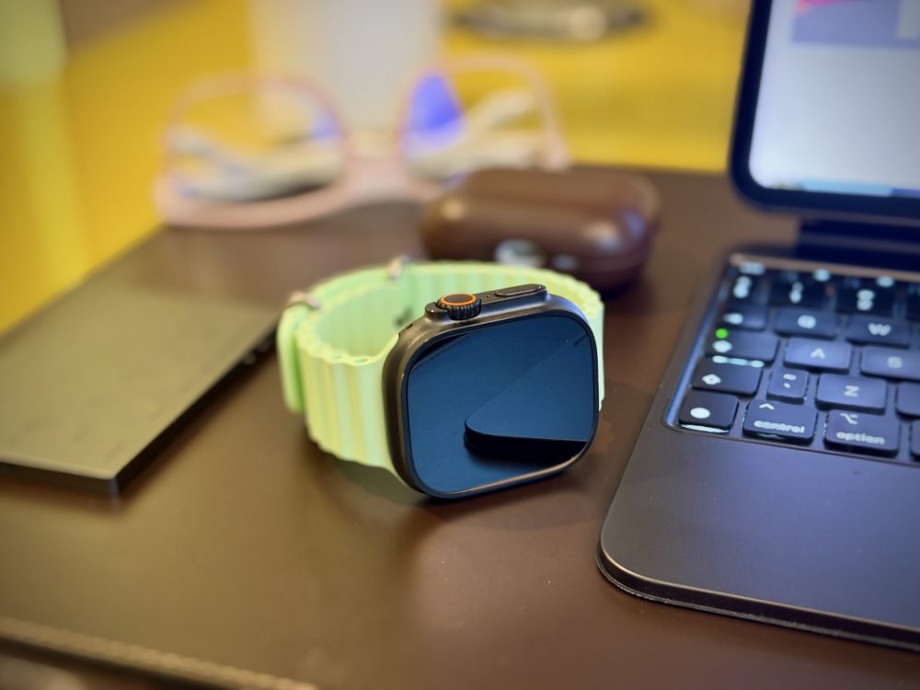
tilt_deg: -26.7
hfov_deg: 39.7
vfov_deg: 30.3
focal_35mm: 48
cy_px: 345
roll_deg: +2.0
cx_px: 460
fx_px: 1276
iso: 500
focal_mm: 6.76
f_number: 1.78
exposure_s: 1/30
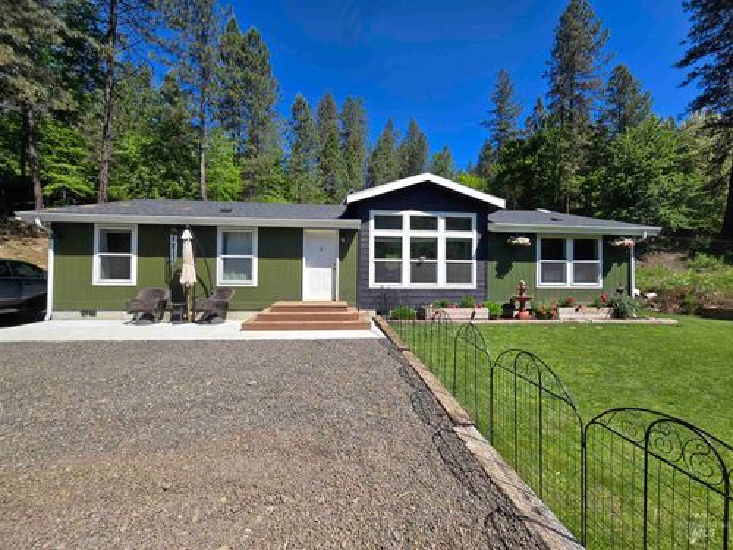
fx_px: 275
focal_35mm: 13
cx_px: 366
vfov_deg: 89.9
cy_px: 275
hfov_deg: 106.2
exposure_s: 1/1461
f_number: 2.2
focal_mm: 2.2
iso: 50
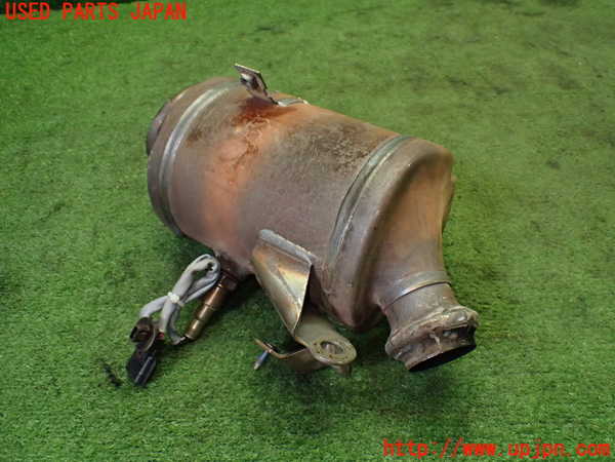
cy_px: 231
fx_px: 533
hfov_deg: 60.0
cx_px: 308
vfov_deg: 46.8
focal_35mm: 30
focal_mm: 5.4
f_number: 2.3
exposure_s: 1/125
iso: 640
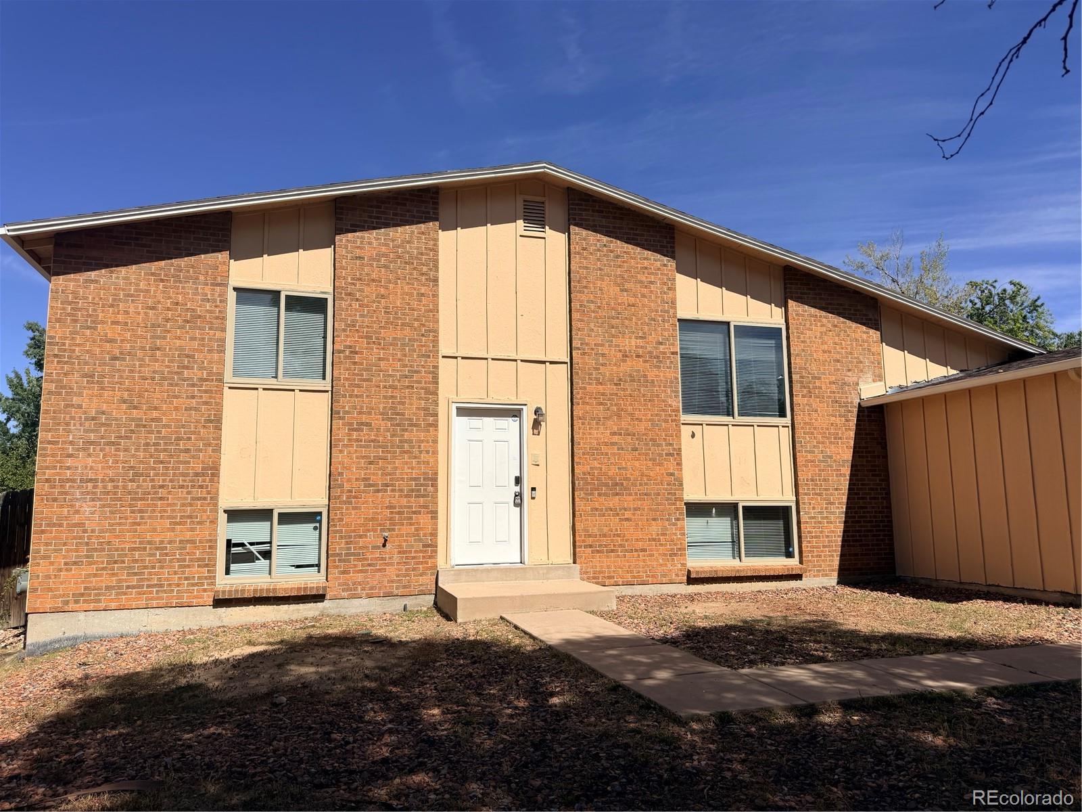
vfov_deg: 56.8
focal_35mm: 24
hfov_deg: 71.6
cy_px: 406
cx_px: 541
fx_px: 750
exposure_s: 1/7353
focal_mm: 6.76
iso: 80
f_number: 1.78
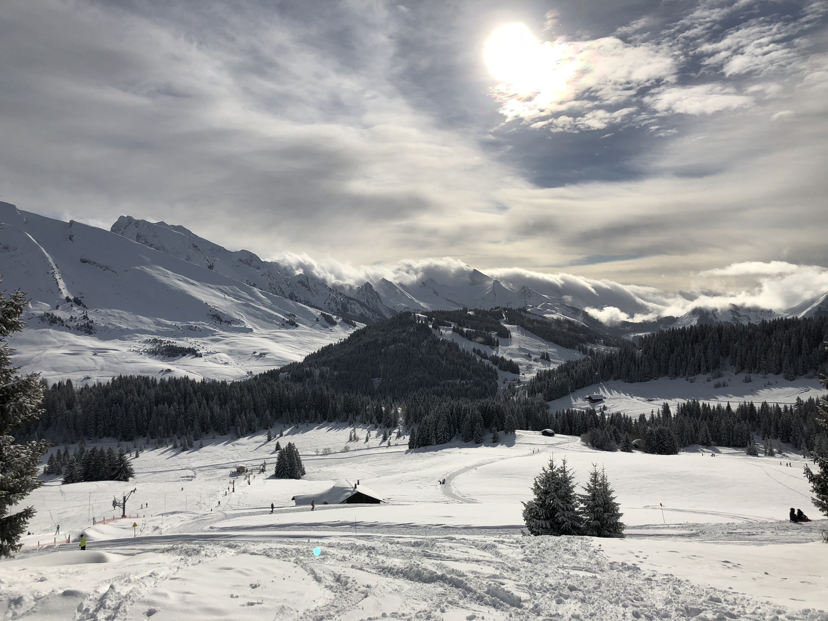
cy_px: 310
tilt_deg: +2.4
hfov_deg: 63.4
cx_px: 414
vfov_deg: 49.7
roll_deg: +1.6
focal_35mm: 28
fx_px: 670
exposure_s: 1/12048
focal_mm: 4
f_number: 1.8
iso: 25
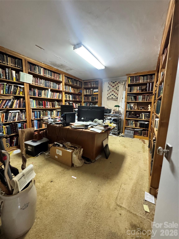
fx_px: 97
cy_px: 120
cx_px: 90
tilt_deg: -10.7
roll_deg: -1.4
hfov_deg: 85.7
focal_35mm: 14
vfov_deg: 102.1
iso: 1000
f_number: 2.2
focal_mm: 2.22
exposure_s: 1/40
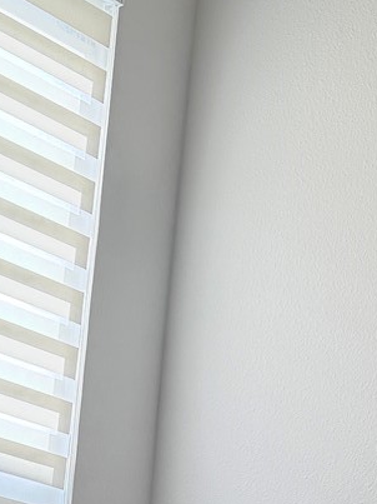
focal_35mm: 122
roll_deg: -5.7
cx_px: 84
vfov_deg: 15.3
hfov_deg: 12.1
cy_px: 690
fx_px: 1773
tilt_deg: +3.6
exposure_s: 1/226
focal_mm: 6.76
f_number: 1.78
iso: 160
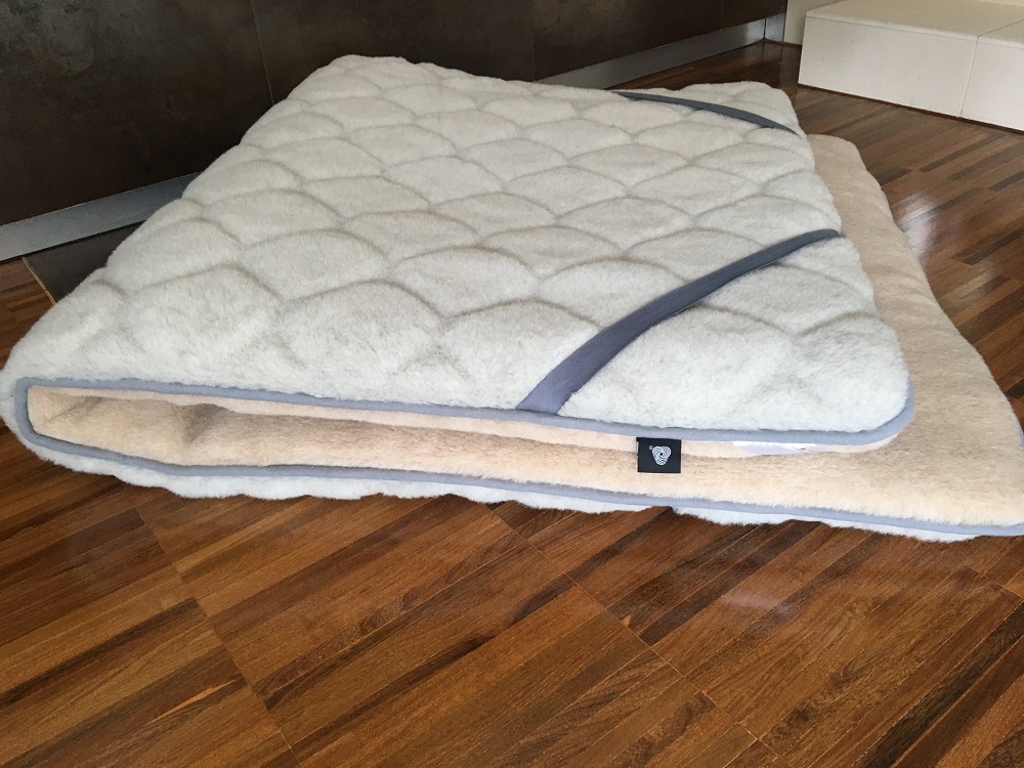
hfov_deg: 61.7
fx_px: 858
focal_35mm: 29
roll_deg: +3.7
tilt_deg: -33.8
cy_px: 384
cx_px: 512
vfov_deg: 48.2
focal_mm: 4.15
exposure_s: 1/33
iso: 50
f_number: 2.2
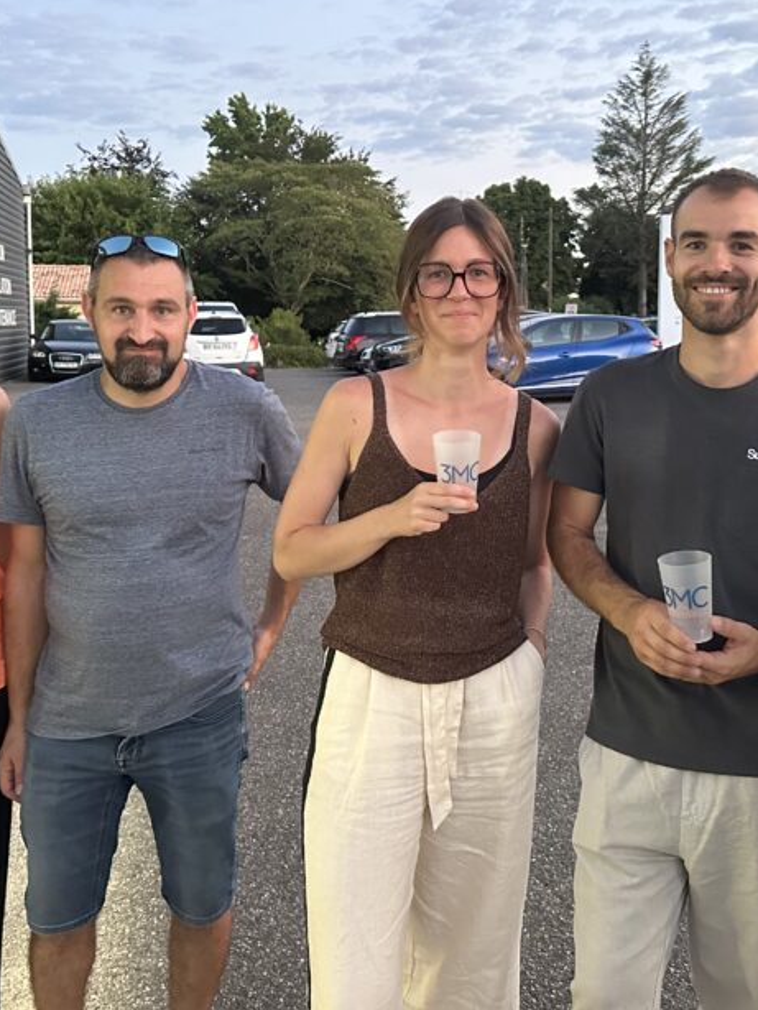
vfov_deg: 46.7
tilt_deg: -5.7
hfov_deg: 36.0
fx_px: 1167
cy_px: 434
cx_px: 416
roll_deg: +0.1
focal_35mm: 40
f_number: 1.78
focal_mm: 6.86
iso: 1000
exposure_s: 1/41
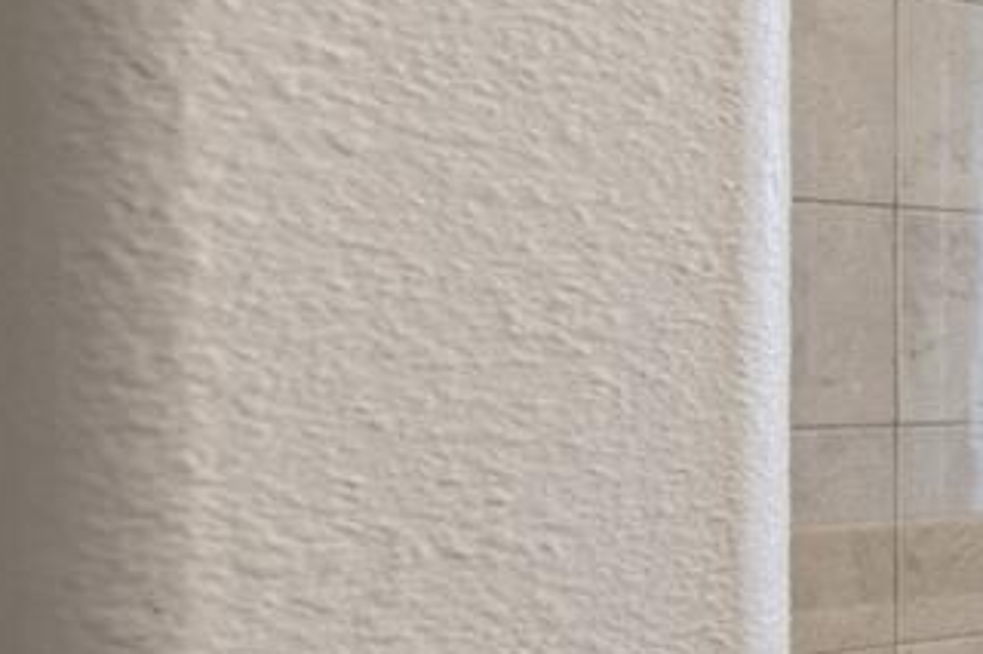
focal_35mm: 70
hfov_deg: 15.0
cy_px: 341
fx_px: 1910
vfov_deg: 19.4
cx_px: 2390
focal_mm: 14
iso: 400
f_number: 8
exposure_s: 1/8
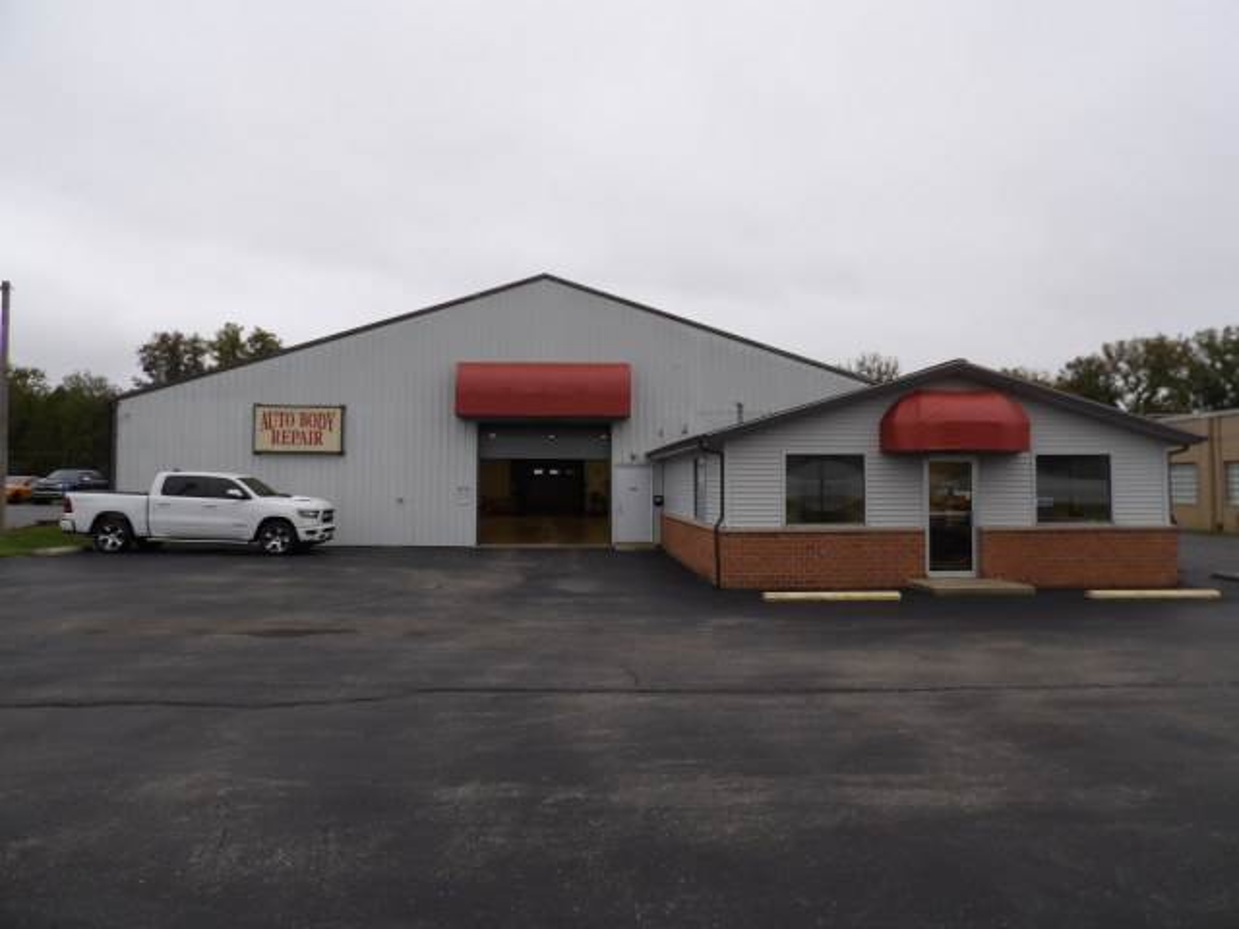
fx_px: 859
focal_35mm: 24
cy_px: 464
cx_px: 620
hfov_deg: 71.6
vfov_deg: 56.8
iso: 100
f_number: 3.2
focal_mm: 4.3
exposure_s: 1/259
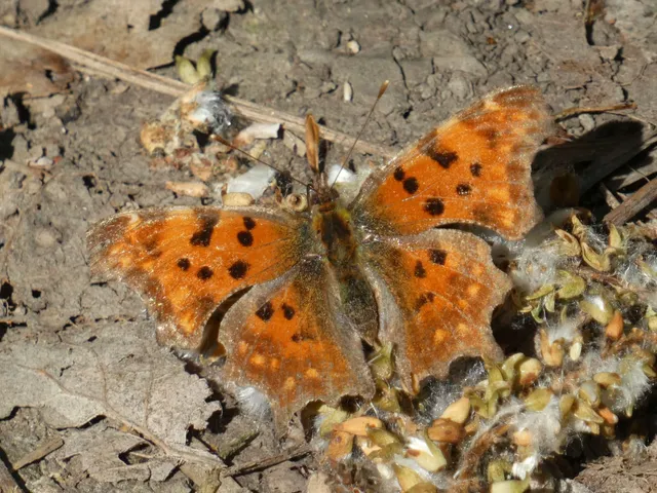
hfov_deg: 2.7
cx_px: 328
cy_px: 246
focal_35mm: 737
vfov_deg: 2.0
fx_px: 13988
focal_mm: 132.1
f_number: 5.6
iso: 80
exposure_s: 1/250
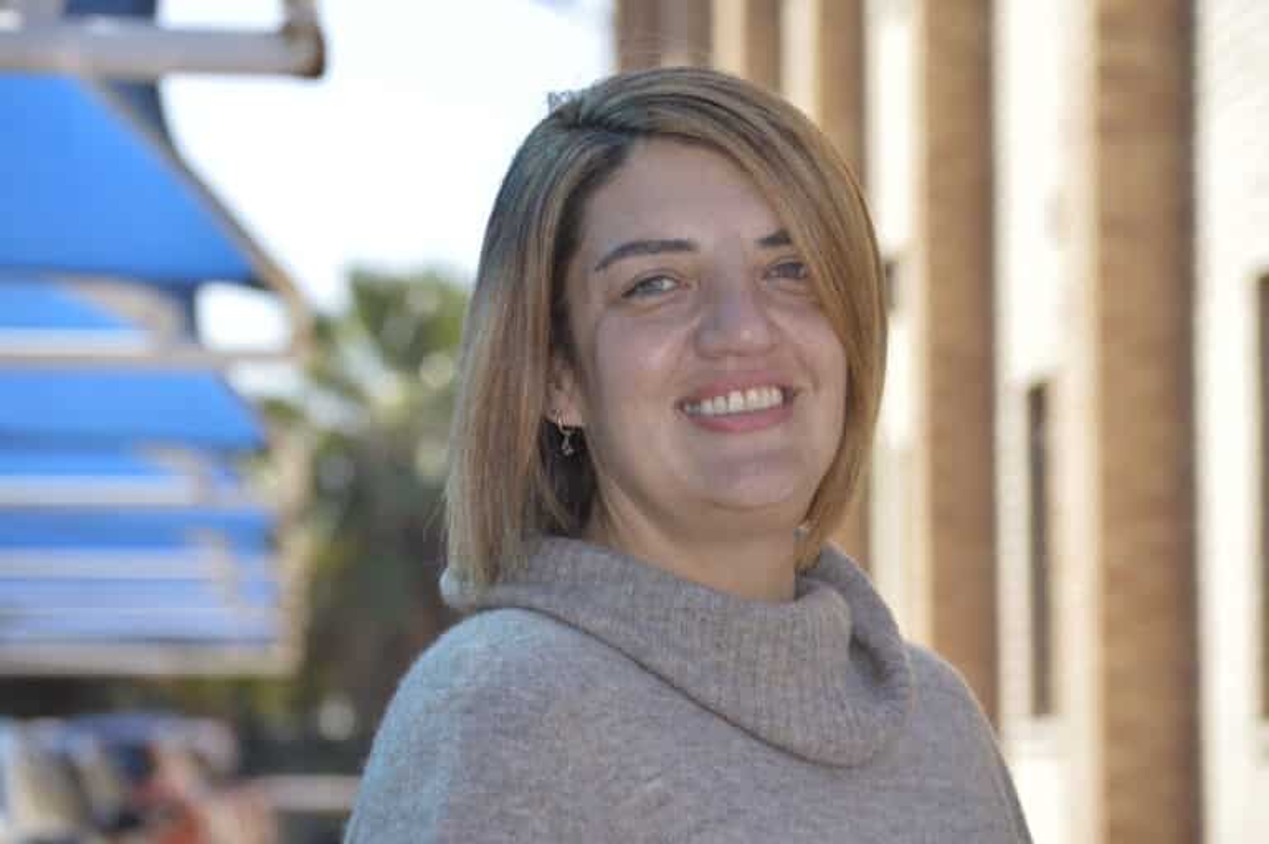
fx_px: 5020
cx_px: 634
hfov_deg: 14.4
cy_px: 422
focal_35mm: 142
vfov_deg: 9.6
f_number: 5
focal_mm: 95
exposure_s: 1/200
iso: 100
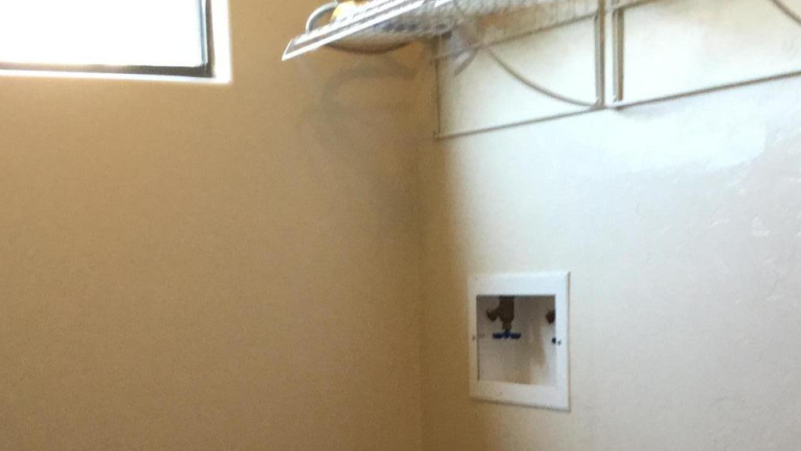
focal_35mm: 67
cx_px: 419
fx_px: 1423
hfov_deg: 31.4
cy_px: 556
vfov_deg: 17.1
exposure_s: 1/30
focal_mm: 3.3
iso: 125
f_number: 2.4
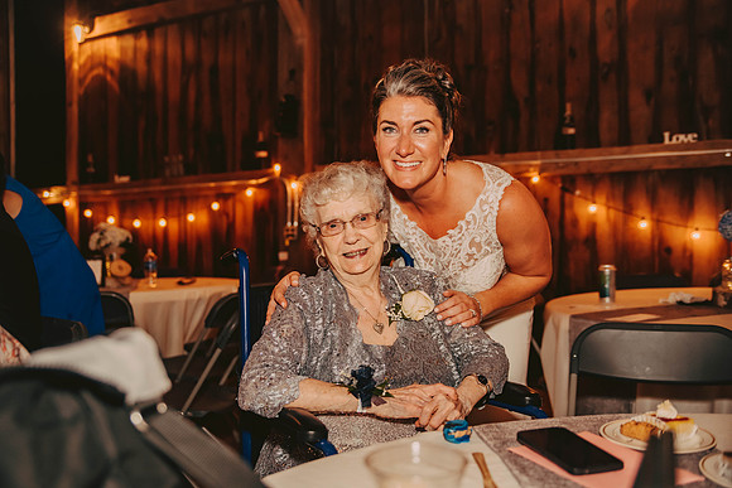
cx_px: 366
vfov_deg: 37.9
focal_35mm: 35
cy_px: 244
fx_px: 712
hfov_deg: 54.4
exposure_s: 1/125
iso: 1250
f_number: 2.8
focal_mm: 35
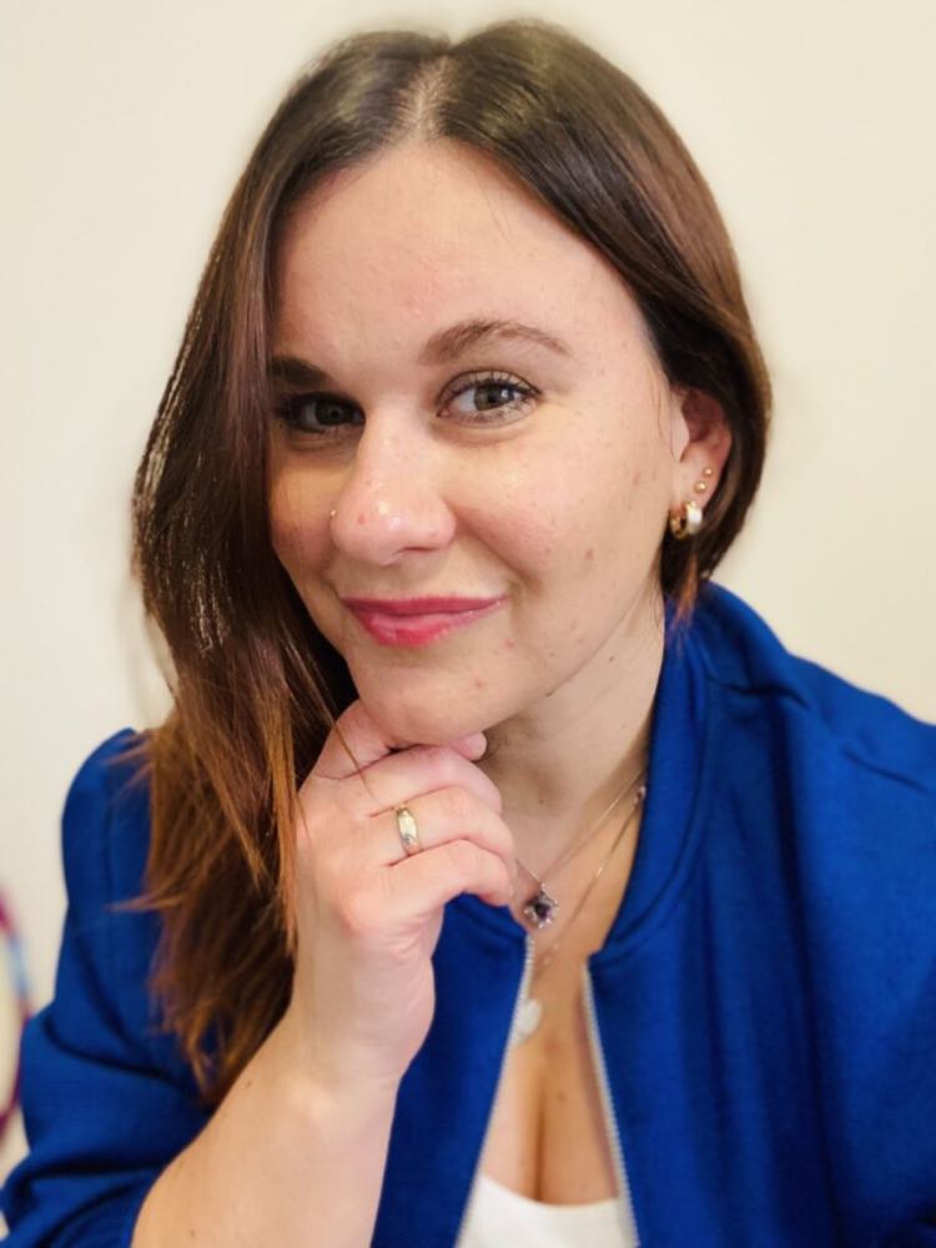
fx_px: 1082
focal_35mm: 30
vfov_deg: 60.0
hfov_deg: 46.8
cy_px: 624
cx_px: 468
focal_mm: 2.71
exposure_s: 1/42
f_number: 2.2
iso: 400
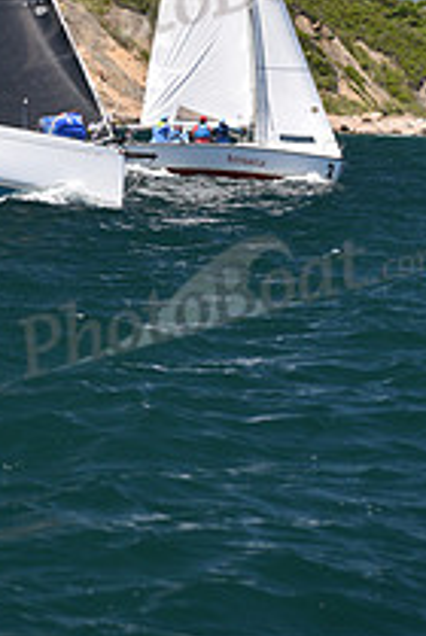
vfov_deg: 10.4
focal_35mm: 194
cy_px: -125
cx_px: -138
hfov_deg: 7.0
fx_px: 3432
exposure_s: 1/800
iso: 250
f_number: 4.5
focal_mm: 70
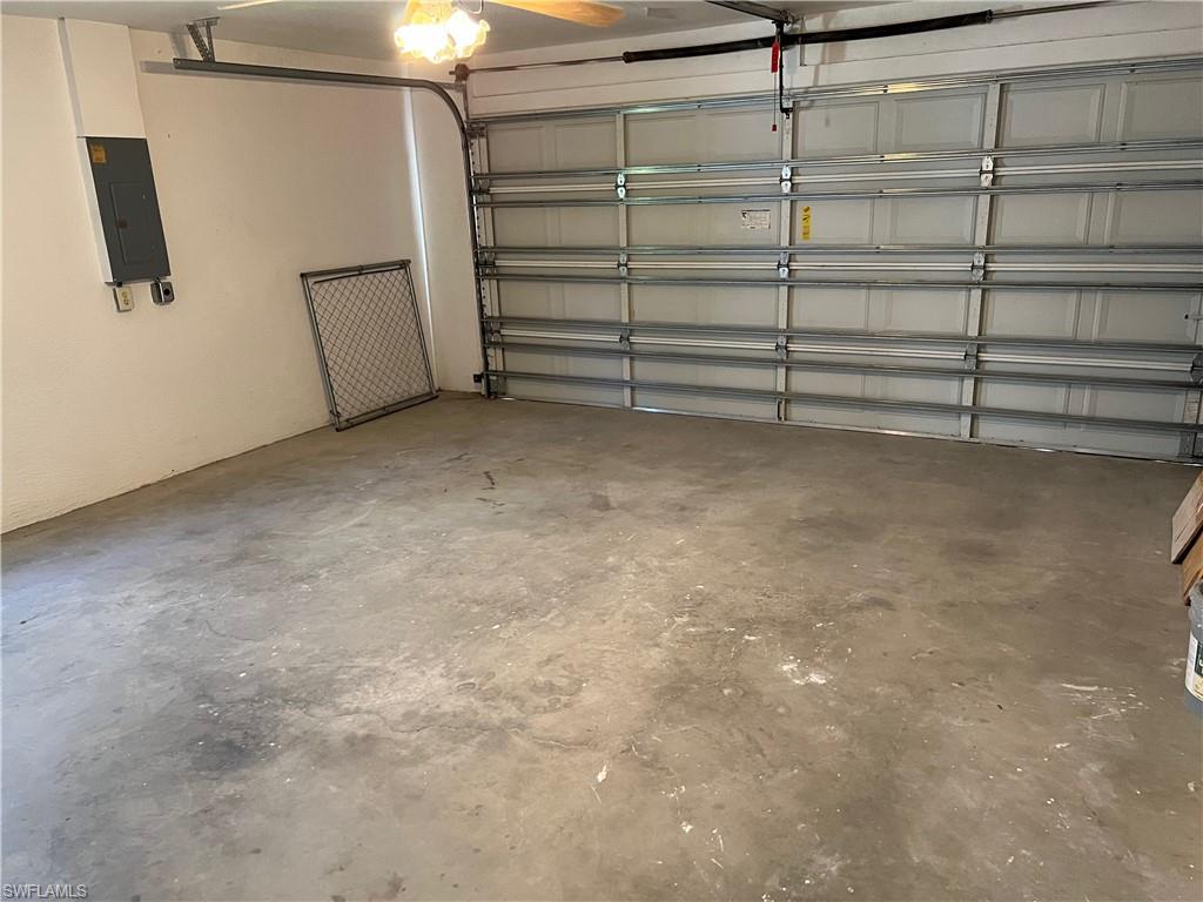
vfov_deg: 53.1
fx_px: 904
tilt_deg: -17.2
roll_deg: +2.6
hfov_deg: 67.3
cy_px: 451
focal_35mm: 26
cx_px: 602
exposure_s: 1/60
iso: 500
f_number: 1.5
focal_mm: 5.7
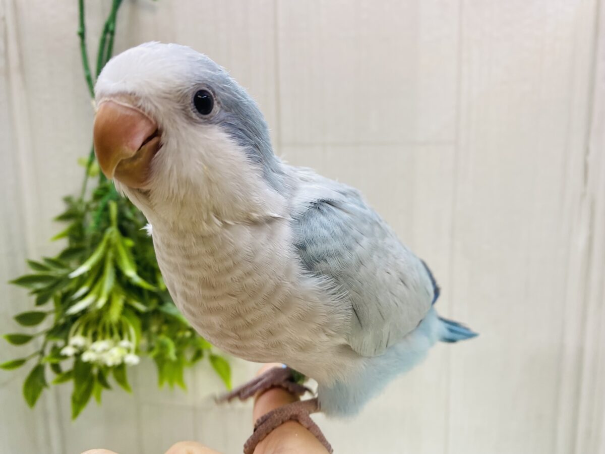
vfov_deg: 54.9
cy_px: 227
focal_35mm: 25
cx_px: 302
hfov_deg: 69.4
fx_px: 437
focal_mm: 4.25
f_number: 1.8
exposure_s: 1/100
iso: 100
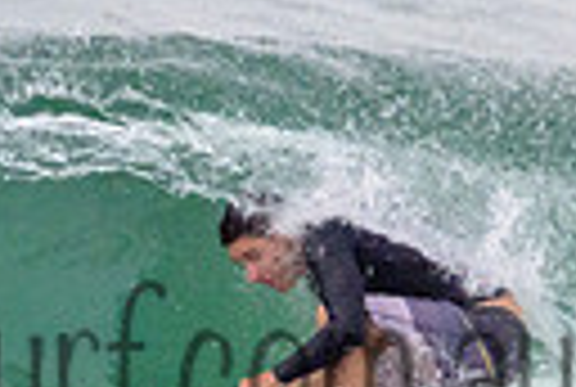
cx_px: 99
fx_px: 57943
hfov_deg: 0.6
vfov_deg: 0.4
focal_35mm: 3613
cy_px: 313
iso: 1800
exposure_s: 1/2000
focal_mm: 800
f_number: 11
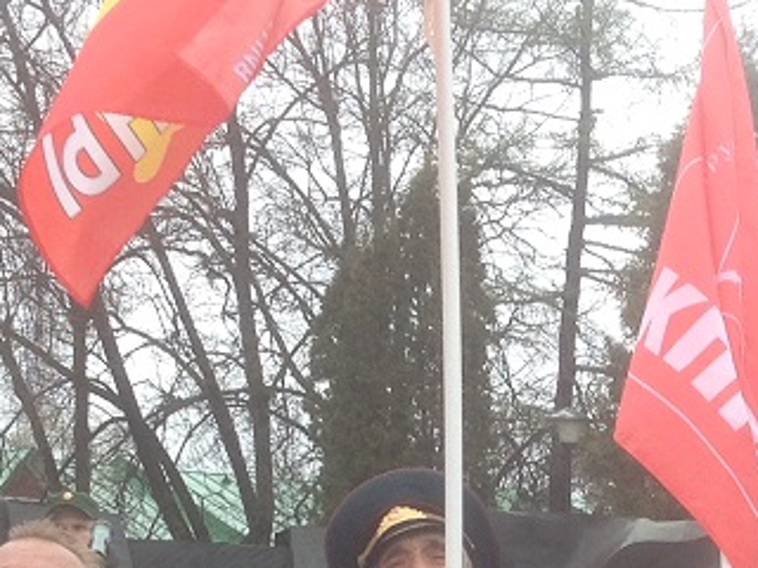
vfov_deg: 10.1
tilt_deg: -3.6
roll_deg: +0.0
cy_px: 814
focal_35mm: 143
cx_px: 803
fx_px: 3131
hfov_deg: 13.6
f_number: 2.4
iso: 50
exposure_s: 1/202
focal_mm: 4.28
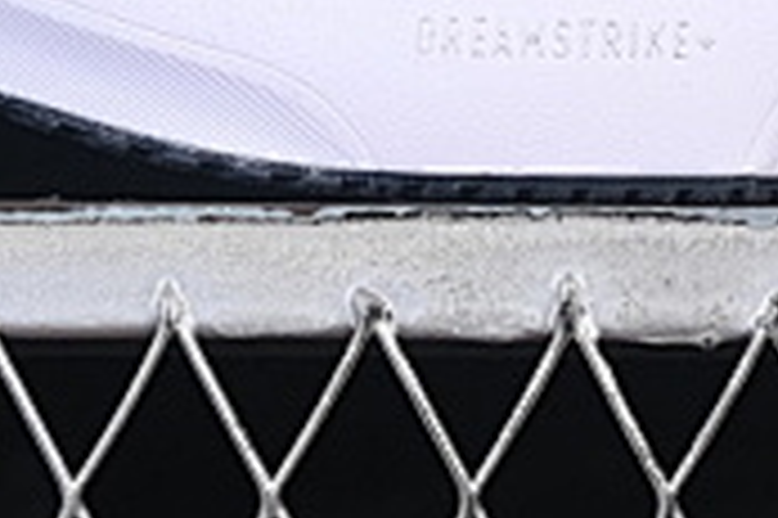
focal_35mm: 347
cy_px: -538
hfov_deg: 5.9
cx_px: 859
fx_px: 7492
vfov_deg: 3.9
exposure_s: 1/60
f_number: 6.3
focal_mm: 50
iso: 160
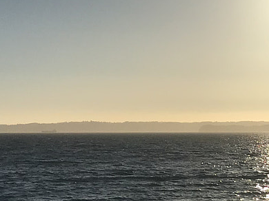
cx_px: 270
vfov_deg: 12.7
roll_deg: -0.5
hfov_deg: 16.8
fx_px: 893
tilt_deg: -3.3
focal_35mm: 115
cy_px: 207
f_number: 1.8
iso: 25
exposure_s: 1/16129
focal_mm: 3.99
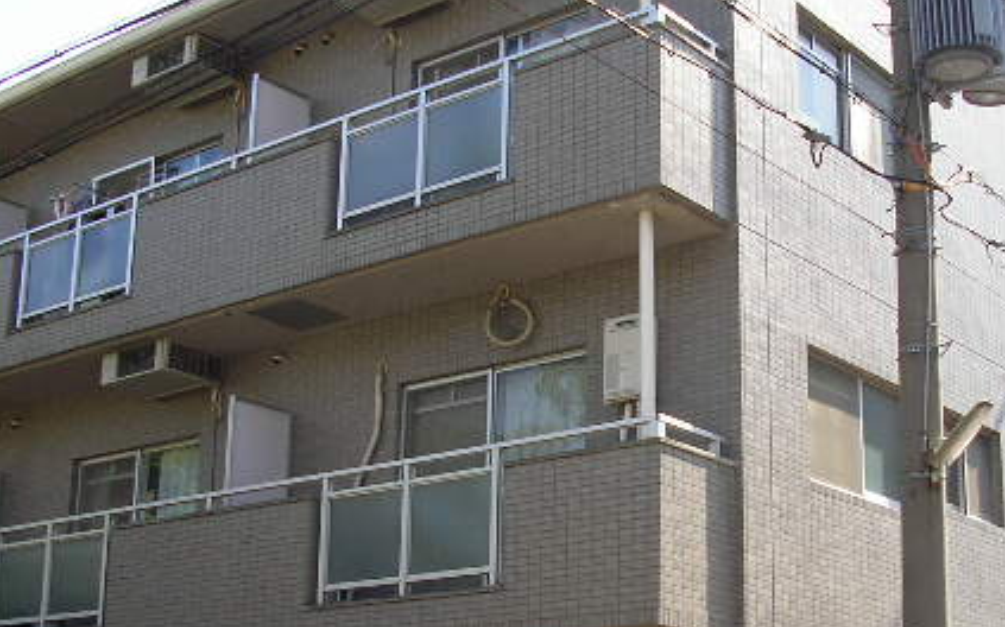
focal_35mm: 61
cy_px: 373
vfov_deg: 21.2
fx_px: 1670
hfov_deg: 33.5
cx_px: 563
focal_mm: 5.8
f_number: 4.1
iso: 71
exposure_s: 1/234
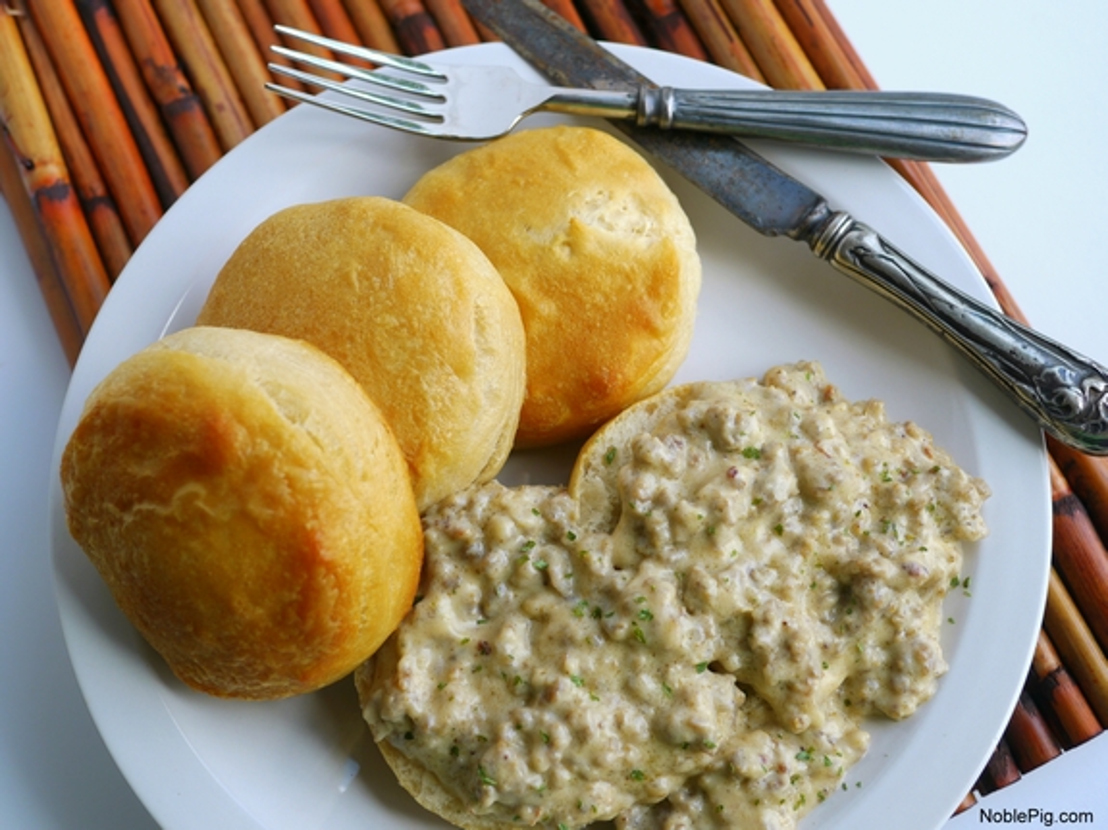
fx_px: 1600
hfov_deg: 38.2
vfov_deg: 29.1
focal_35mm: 50
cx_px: 554
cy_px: 415
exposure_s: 1/400
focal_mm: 25
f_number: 2.8
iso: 100
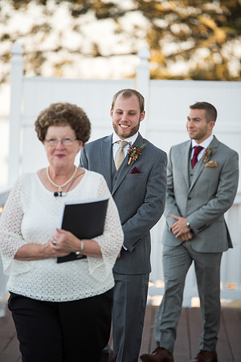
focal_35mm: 200
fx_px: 2008
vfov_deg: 10.3
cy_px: 181
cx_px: 120
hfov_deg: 6.9
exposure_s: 1/1000
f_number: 2.8
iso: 125
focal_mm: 200
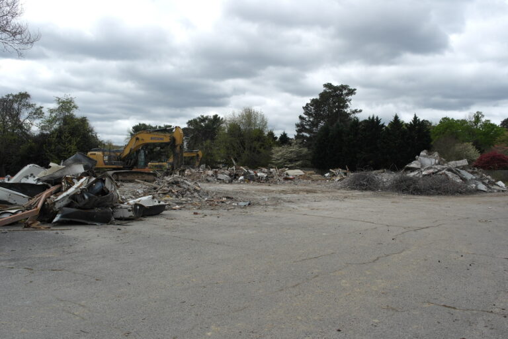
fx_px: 423
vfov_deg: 43.6
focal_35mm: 30
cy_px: 170
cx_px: 254
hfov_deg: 61.9
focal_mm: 20
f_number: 7.1
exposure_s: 1/320
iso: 100
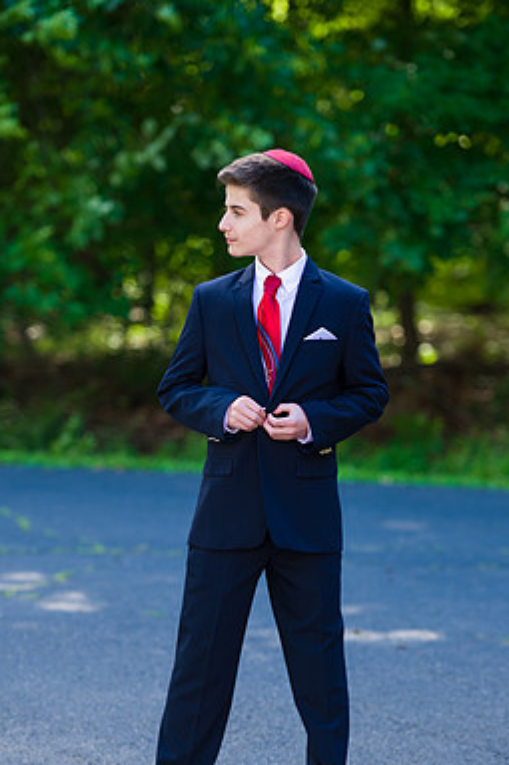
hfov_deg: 9.3
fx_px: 3120
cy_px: 445
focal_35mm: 147
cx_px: 259
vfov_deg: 14.0
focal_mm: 125
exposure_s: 1/200
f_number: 3.2
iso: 200
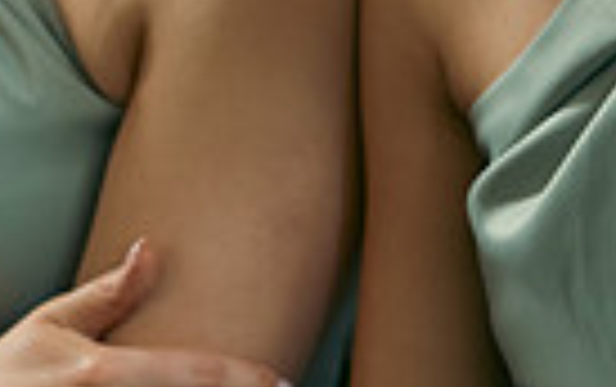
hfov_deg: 6.9
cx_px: 625
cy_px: -245
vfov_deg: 4.3
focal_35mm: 302
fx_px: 5076
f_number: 3.5
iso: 2000
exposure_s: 1/200
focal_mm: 70
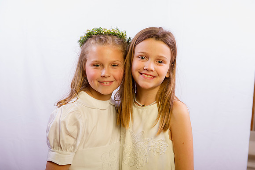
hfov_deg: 32.4
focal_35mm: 62
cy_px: 85
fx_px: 439
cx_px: 128
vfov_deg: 21.9
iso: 100
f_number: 8
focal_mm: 62
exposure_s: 1/200
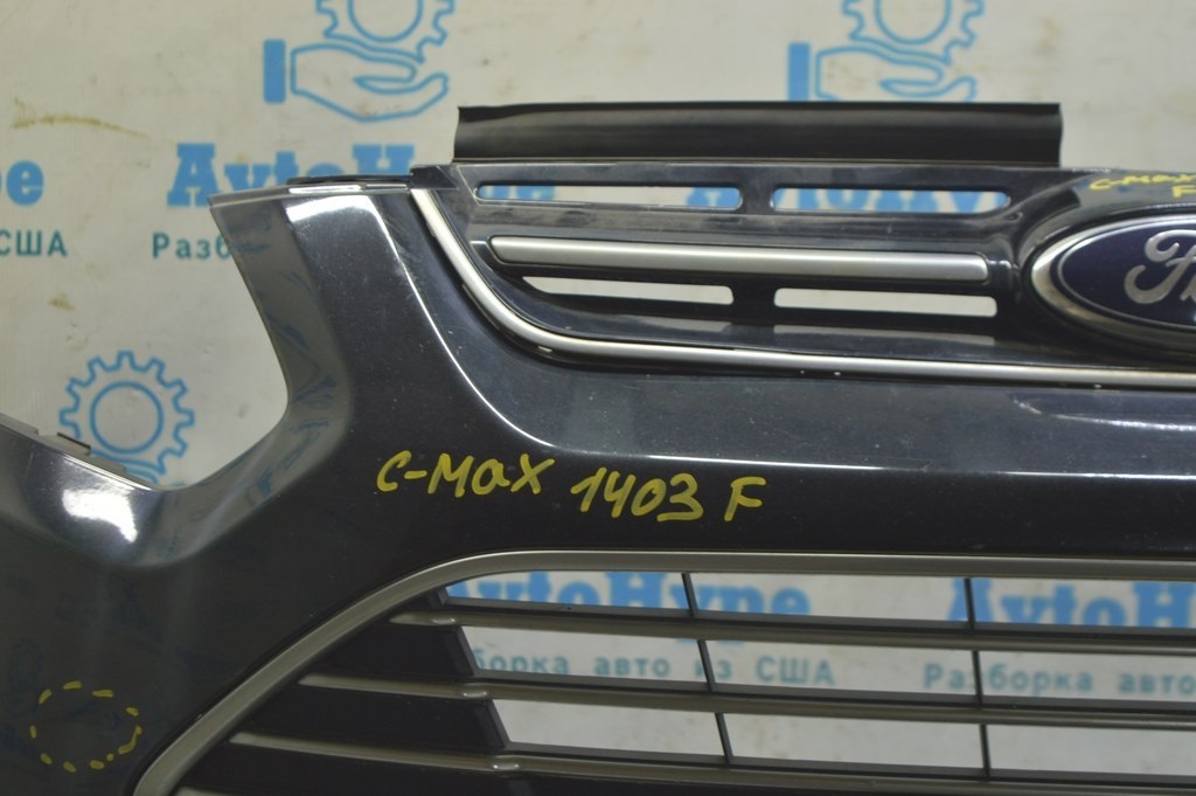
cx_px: 598
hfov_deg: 24.6
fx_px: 2739
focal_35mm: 82
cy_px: 398
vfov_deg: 16.5
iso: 400
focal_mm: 55
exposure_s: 1/20
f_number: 5.6
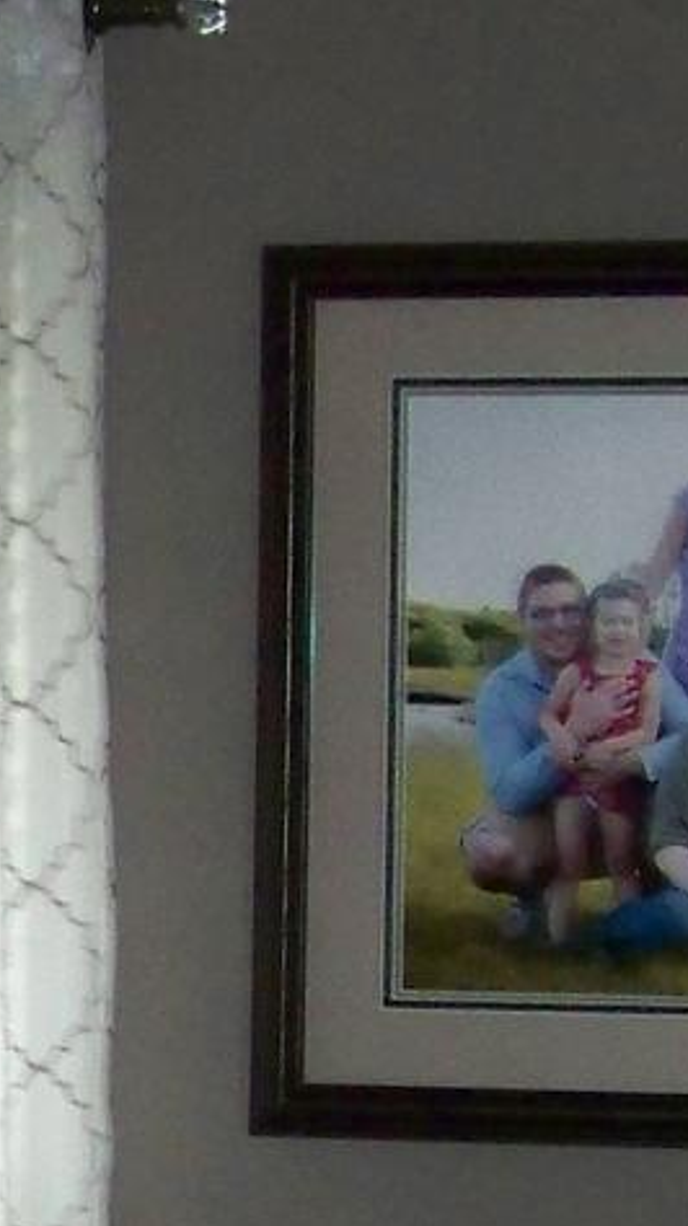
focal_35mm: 179
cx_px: -662
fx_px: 5816
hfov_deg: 6.6
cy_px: 1198
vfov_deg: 11.9
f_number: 2.8
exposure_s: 1/30
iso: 200
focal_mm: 6.3
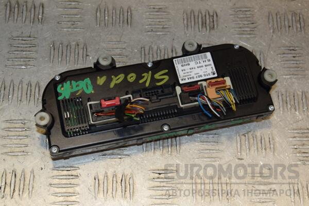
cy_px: 103
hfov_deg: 28.1
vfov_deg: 18.9
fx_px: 618
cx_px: 154
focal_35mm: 72
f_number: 8
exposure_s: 1/200
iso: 800
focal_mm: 48
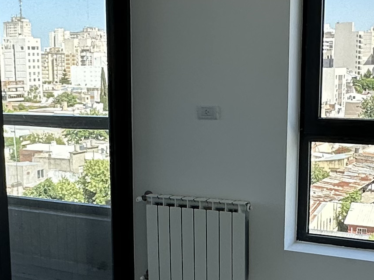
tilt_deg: -6.6
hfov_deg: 29.3
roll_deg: +1.4
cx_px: 149
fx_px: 713
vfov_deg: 22.1
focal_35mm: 66
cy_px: 194
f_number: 2.2
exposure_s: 1/567
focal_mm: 2.22
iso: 40
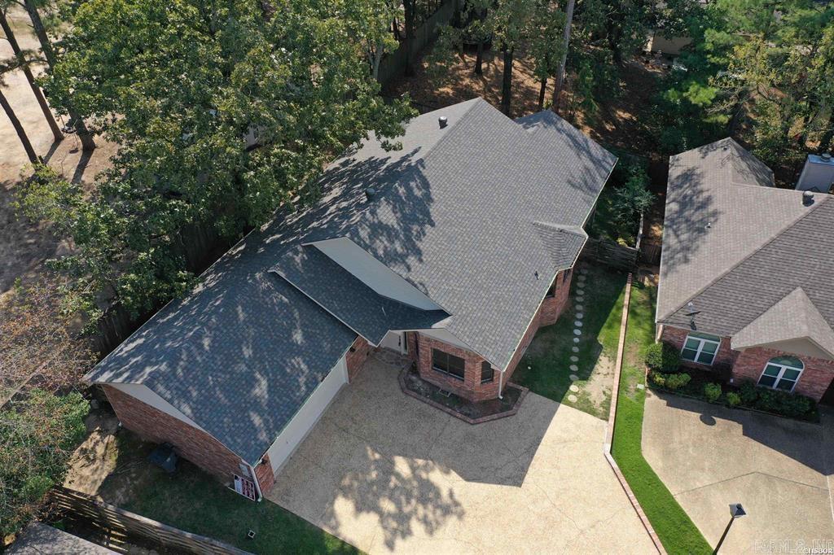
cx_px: 417
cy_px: 278
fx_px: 648
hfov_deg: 65.5
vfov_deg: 46.4
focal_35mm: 28
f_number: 5
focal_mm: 10.26
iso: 100
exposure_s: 1/320
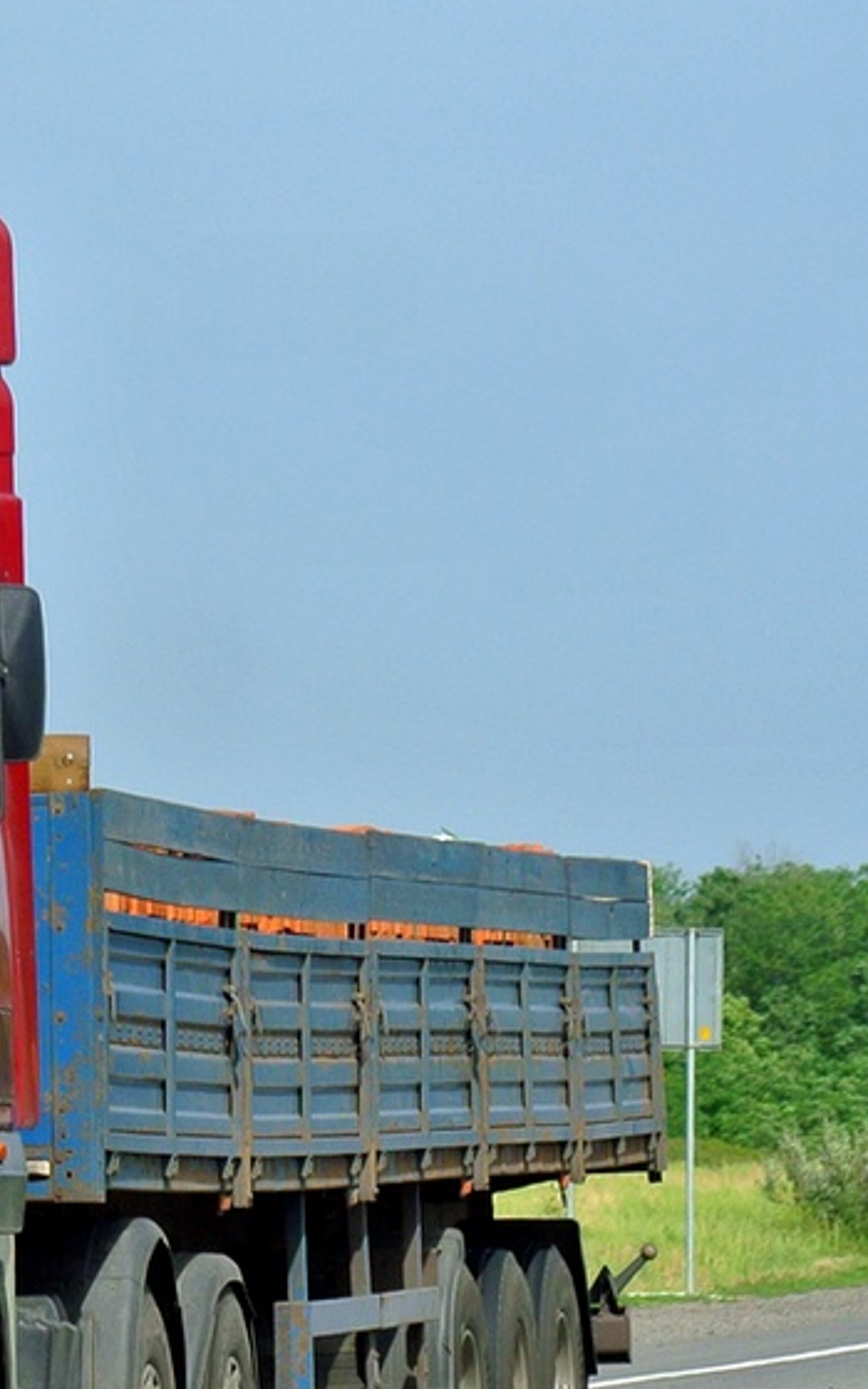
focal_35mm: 266
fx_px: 10068
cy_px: 876
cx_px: -347
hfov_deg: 4.9
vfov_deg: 7.9
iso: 100
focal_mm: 49.3
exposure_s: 1/800
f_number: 4.5
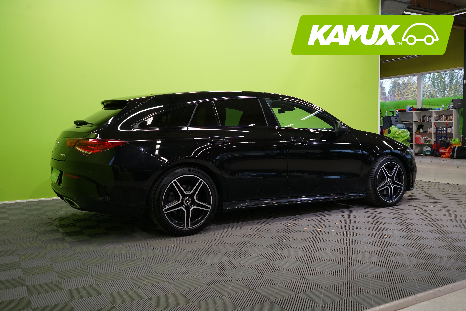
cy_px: 156
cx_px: 233
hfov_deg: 58.7
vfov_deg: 41.1
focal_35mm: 32
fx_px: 414
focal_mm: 32
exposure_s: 1/40
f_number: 5.6
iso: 800
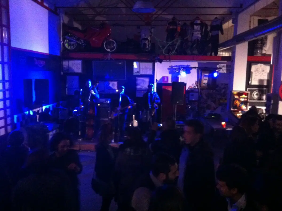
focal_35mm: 35
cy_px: 106
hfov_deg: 52.7
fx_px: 285
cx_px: 141
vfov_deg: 40.6
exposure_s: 1/15
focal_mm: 3.85
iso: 1000
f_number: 2.8
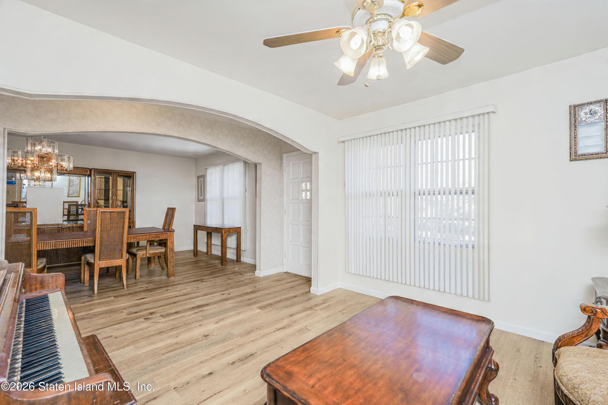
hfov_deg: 96.7
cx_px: 304
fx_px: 270
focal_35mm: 16
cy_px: 202
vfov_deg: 73.7
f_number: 4.5
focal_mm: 16
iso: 50
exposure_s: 1/40
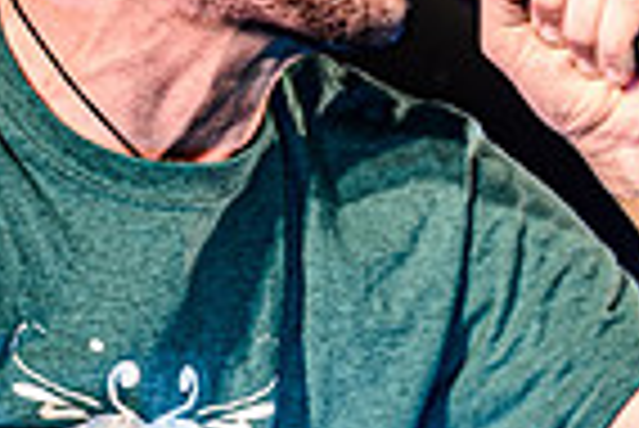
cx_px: 104
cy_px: 113
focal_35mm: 416
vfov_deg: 3.3
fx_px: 7391
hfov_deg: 4.9
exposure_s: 1/200
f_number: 4.5
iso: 1000
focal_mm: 102
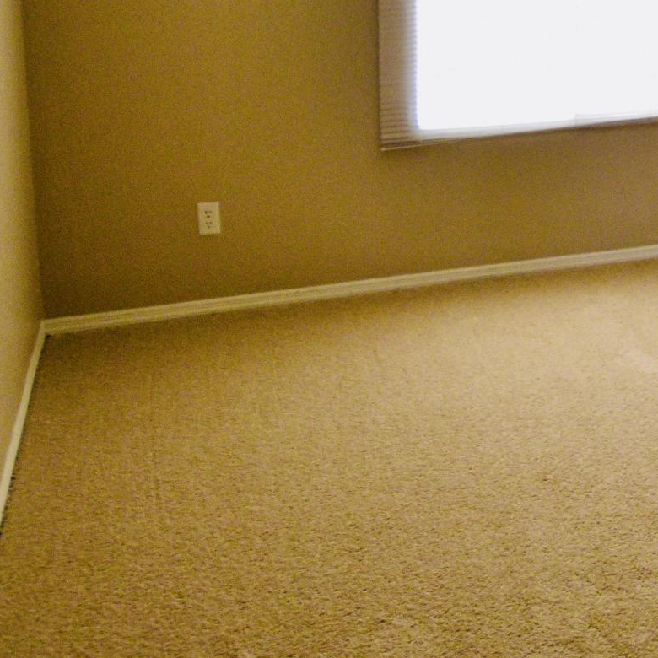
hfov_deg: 31.9
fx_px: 1054
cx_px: 661
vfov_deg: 33.0
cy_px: 71
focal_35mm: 49
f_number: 3.5
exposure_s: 1/50
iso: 1250
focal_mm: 10
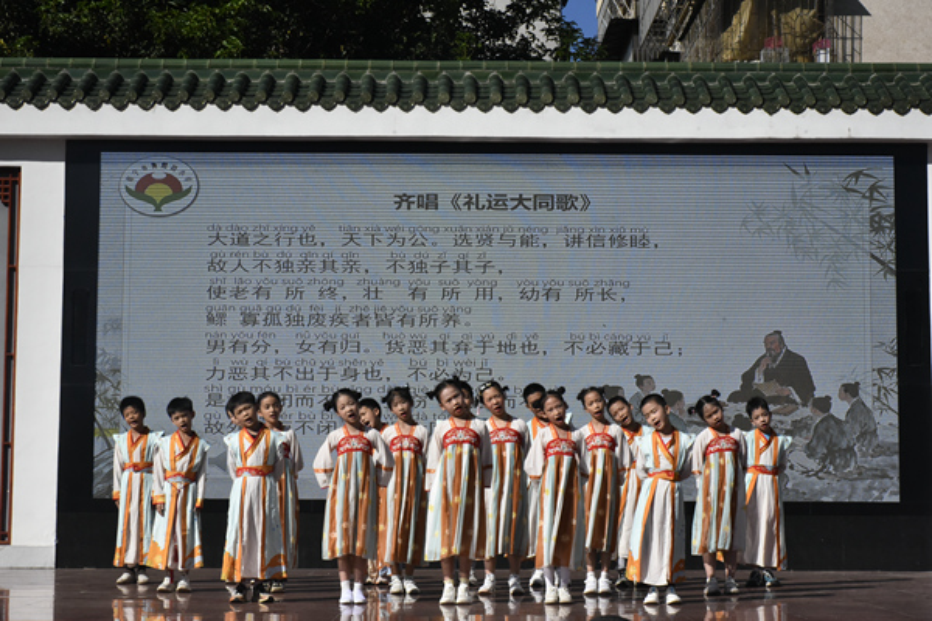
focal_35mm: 70
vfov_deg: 19.5
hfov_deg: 28.8
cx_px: 466
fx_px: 1812
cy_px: 310
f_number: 16
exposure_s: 1/4000
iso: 4000
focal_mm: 70
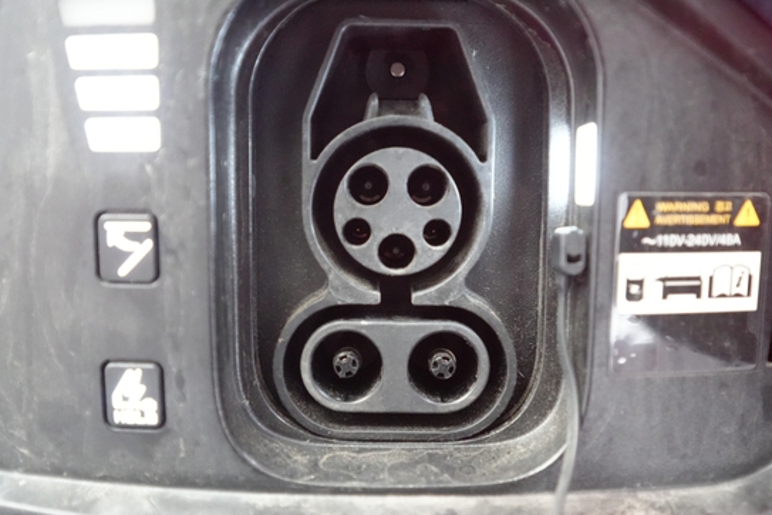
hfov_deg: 57.2
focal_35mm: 33
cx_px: 387
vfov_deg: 40.0
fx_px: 708
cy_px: 262
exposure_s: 1/125
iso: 12800
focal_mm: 28
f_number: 2.8
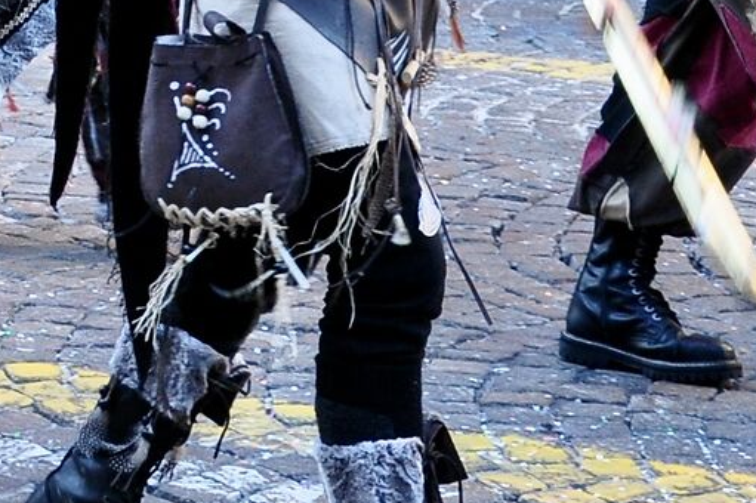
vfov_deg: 7.3
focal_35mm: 183
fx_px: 3840
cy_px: -444
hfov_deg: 10.9
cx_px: -317
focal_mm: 26
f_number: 5.6
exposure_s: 1/100
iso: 800
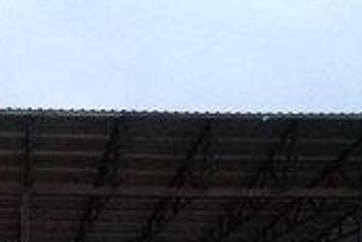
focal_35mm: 93
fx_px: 936
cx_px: 23
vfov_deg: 12.6
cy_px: 509
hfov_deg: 21.3
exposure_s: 1/17
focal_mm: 3.3
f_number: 2.2
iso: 200
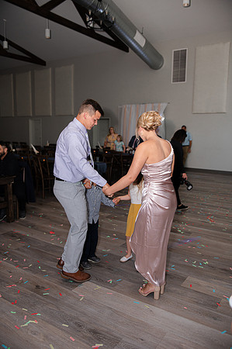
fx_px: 300
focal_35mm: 31
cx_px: 116
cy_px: 174
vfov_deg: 60.3
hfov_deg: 42.2
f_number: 2.8
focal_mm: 31
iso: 640
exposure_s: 1/200
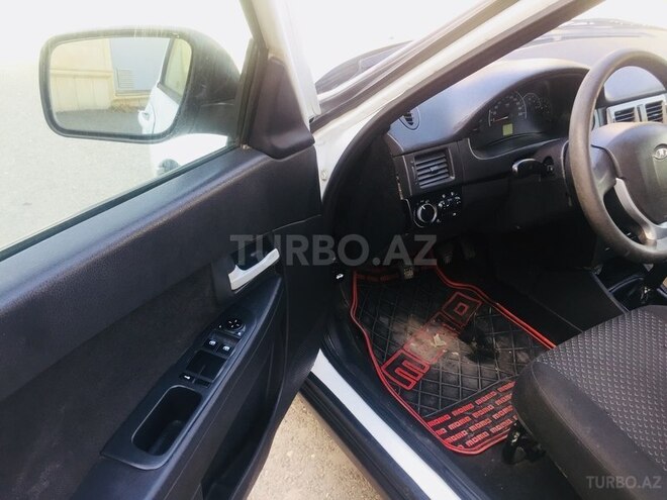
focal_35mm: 29
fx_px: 559
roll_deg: -1.1
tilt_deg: -29.9
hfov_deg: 61.7
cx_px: 334
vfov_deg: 48.2
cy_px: 250
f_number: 2.2
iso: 50
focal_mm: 4.15
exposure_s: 1/100
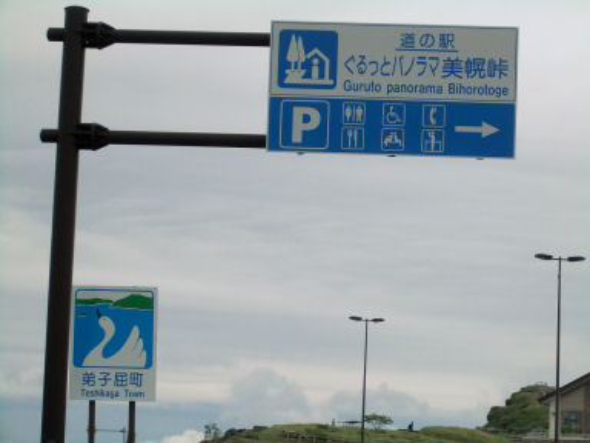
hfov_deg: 18.7
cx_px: 295
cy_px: 222
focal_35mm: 105
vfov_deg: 14.1
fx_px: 1790
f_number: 4.8
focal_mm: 17.4
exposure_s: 1/800
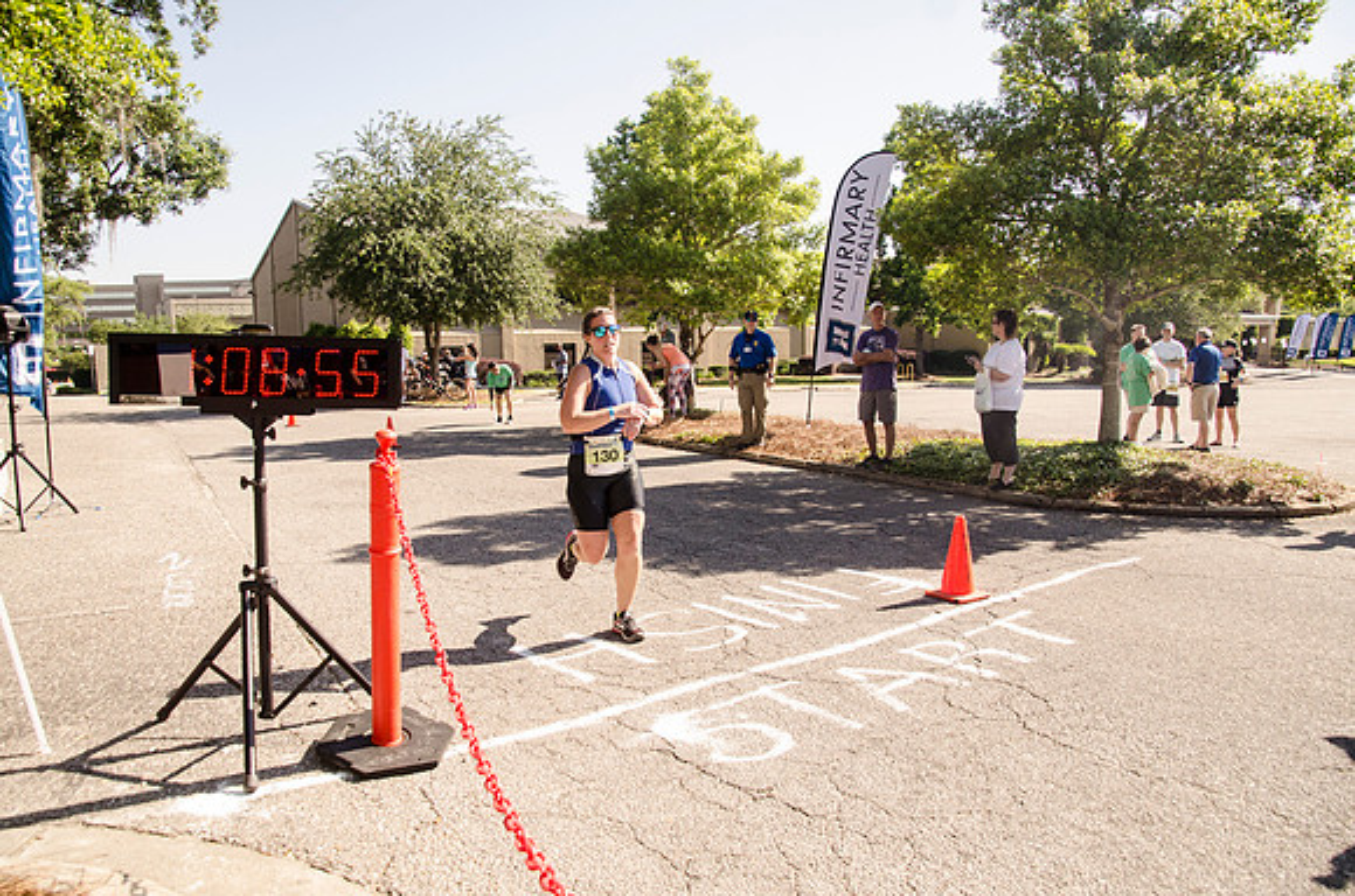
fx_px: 901
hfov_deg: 73.9
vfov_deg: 52.9
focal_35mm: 24
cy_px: 448
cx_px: 678
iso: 640
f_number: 5
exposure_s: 1/1600
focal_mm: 16
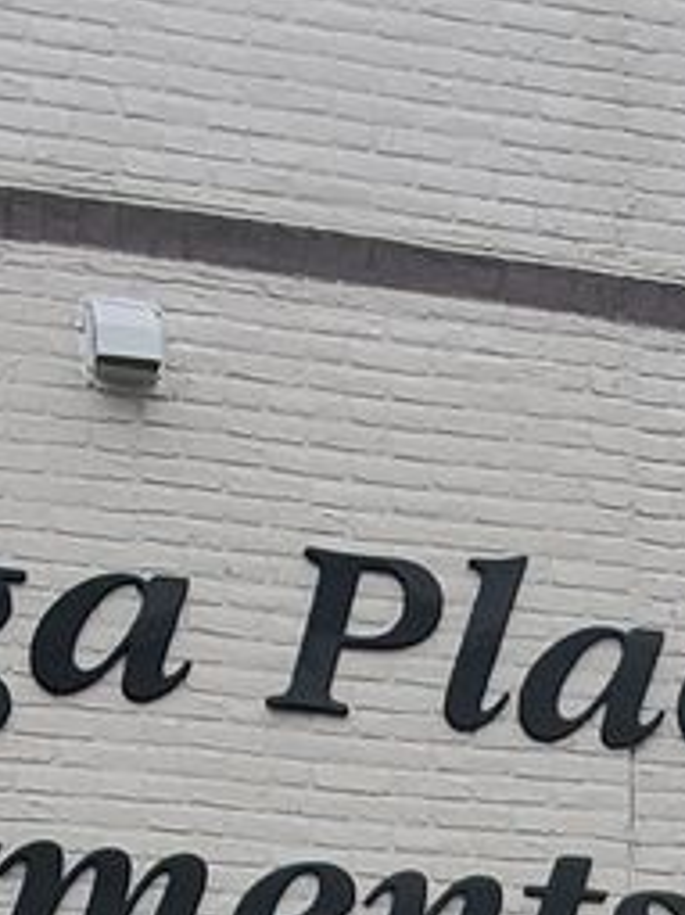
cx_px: 739
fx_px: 2588
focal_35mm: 98
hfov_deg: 14.7
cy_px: 1791
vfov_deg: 16.0
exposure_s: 1/1199
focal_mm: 1.8
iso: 50
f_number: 2.2
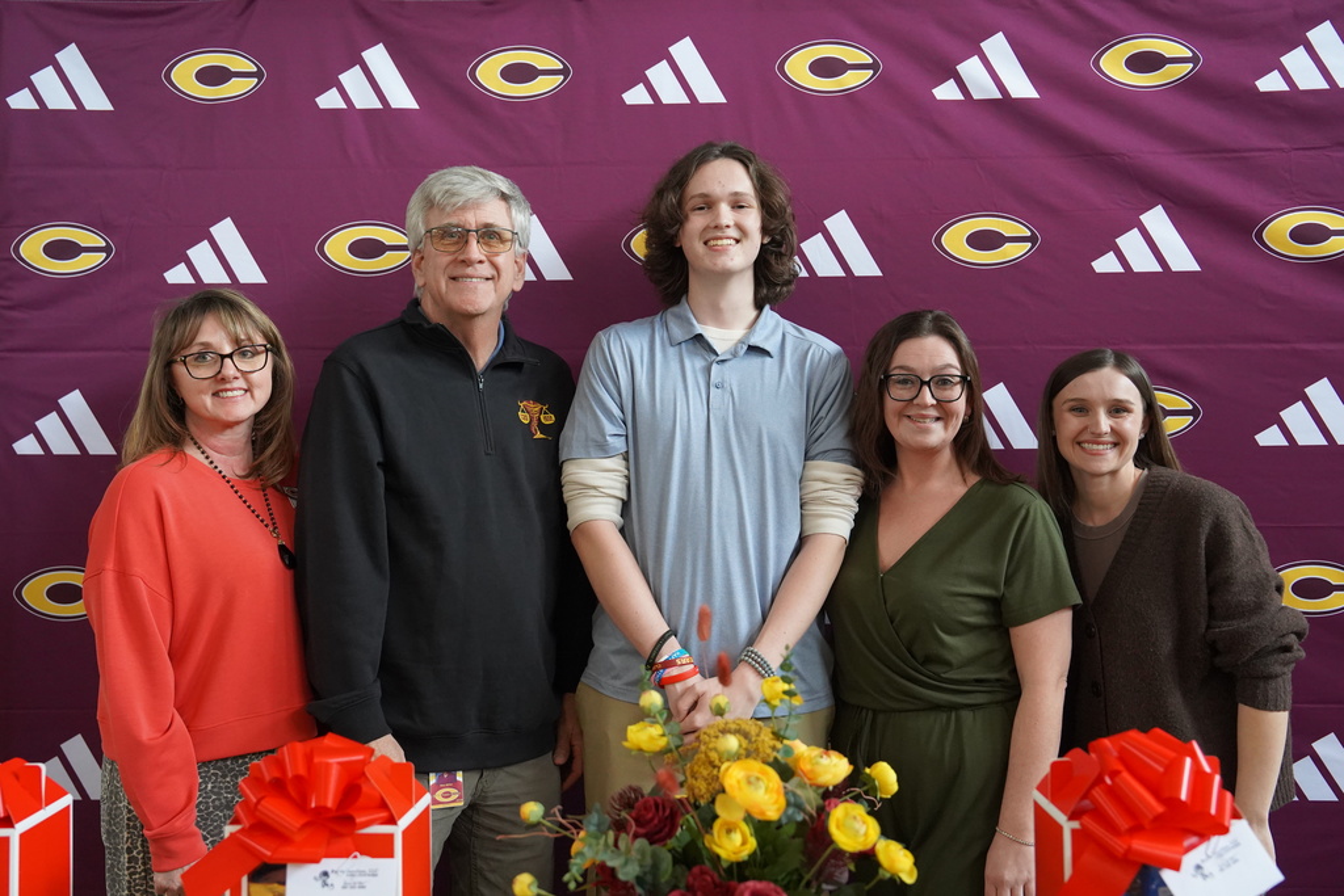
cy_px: 448
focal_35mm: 37
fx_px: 1381
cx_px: 672
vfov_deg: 36.0
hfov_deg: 51.9
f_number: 4
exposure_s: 1/160
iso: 4000
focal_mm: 37
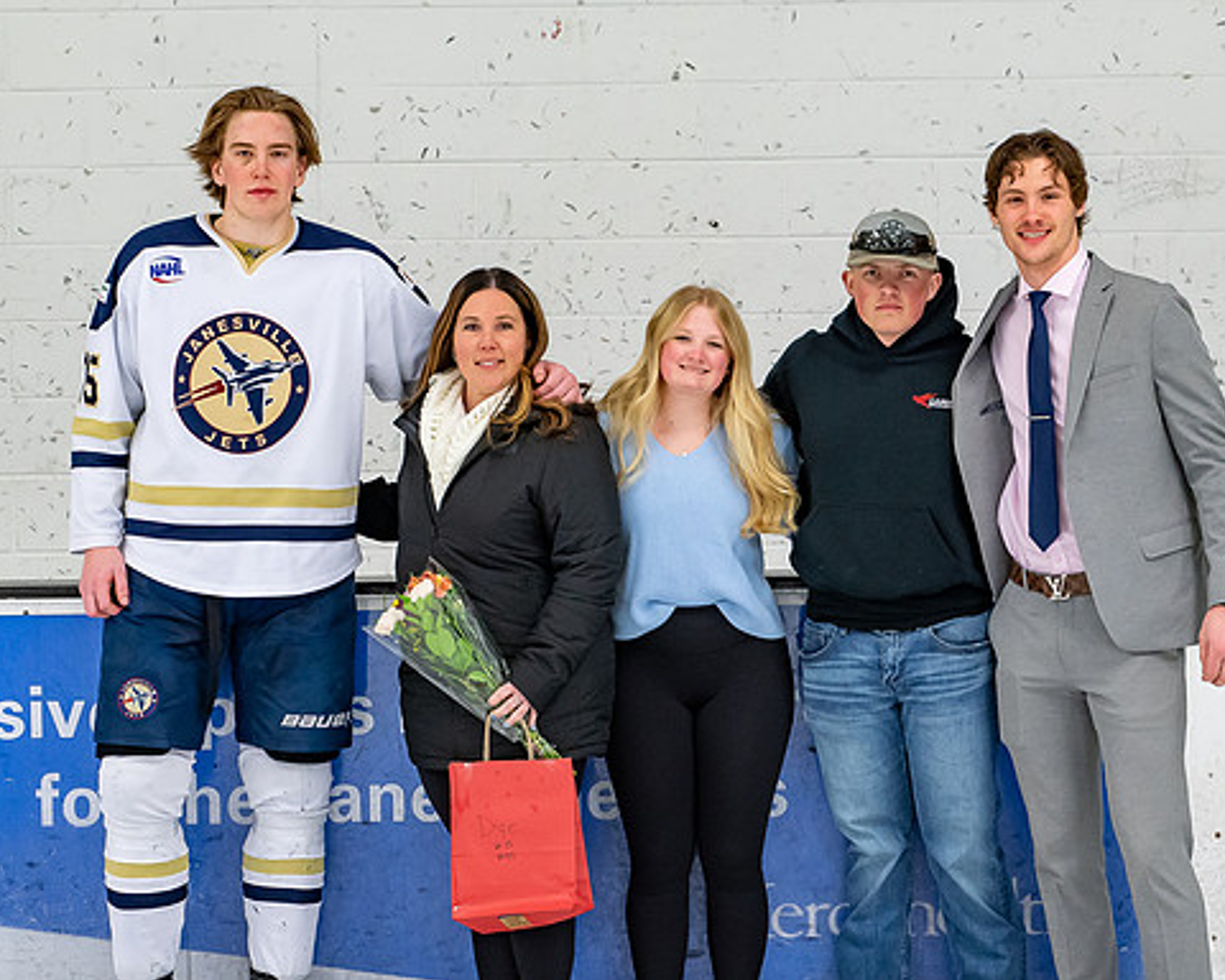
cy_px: 508
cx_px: 685
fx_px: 3916
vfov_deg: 14.3
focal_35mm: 108
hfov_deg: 17.8
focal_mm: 48
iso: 640
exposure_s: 1/250
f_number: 4
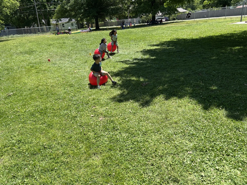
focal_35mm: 26
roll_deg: +5.5
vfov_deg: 53.1
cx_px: 124
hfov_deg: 67.3
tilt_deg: -20.0
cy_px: 92
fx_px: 186
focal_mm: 5.7
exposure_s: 1/1869
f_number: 1.5
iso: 50
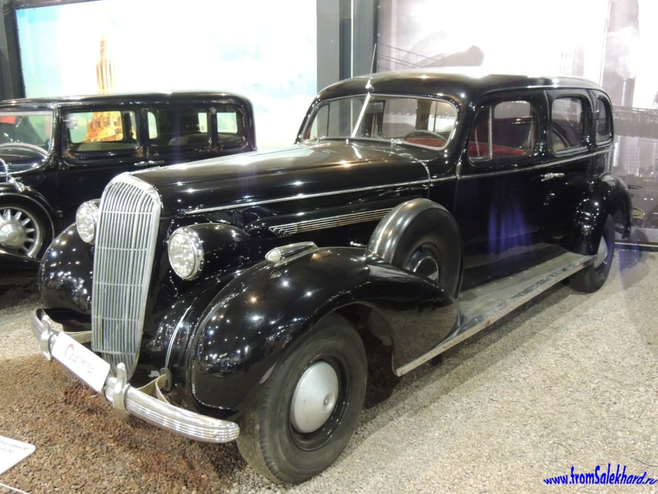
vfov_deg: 46.8
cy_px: 247
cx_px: 329
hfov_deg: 60.0
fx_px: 570
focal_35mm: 30
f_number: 3.1
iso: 800
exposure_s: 1/3
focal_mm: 5.3
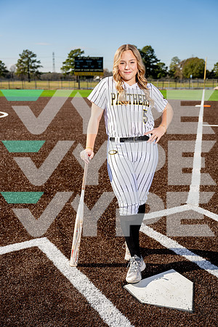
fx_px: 363
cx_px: 109
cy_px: 164
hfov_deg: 33.4
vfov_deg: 48.5
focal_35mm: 40
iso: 100
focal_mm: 40
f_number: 4
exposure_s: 1/1000
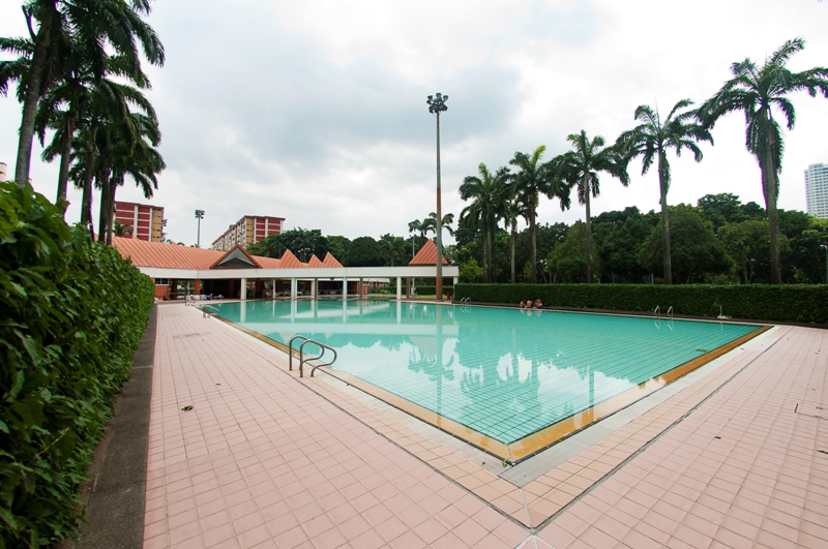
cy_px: 274
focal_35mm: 16
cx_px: 414
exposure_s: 1/400
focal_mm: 10.5
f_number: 5.6
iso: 200
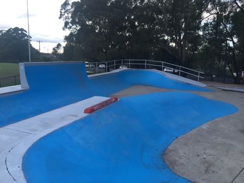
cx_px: 122
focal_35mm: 29
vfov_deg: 48.2
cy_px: 92
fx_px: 204
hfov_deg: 61.7
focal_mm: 4.15
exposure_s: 1/100
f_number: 2.2
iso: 25
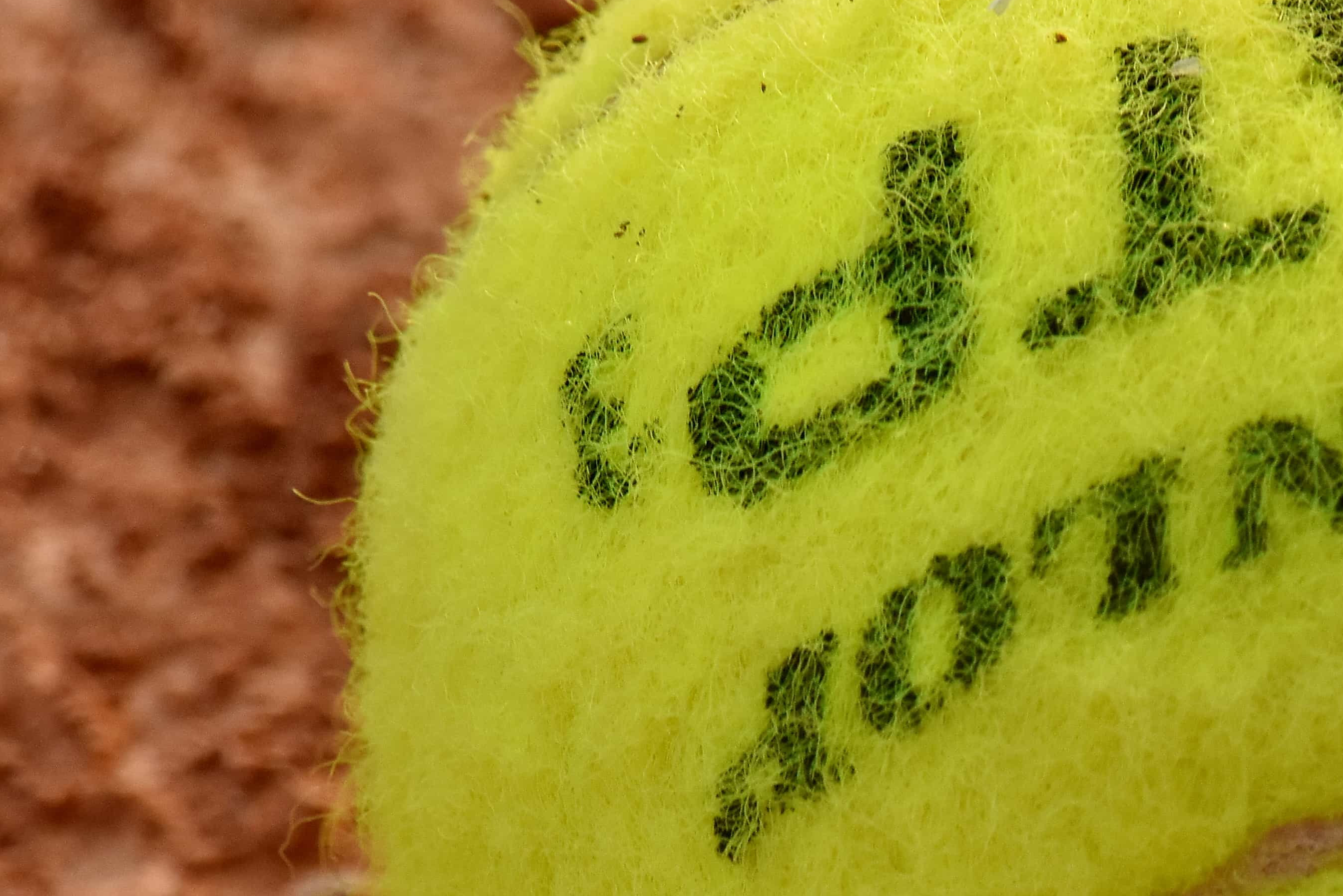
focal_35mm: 1004
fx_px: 37454
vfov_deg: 1.4
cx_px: 1026
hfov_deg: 2.1
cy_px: 560
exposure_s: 1/500
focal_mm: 300
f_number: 13
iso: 800
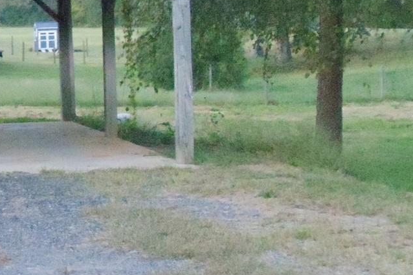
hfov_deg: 13.4
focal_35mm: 147
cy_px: 94
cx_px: -153
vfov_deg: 9.3
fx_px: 1686
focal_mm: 6
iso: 1600
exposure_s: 1/160
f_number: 3.5
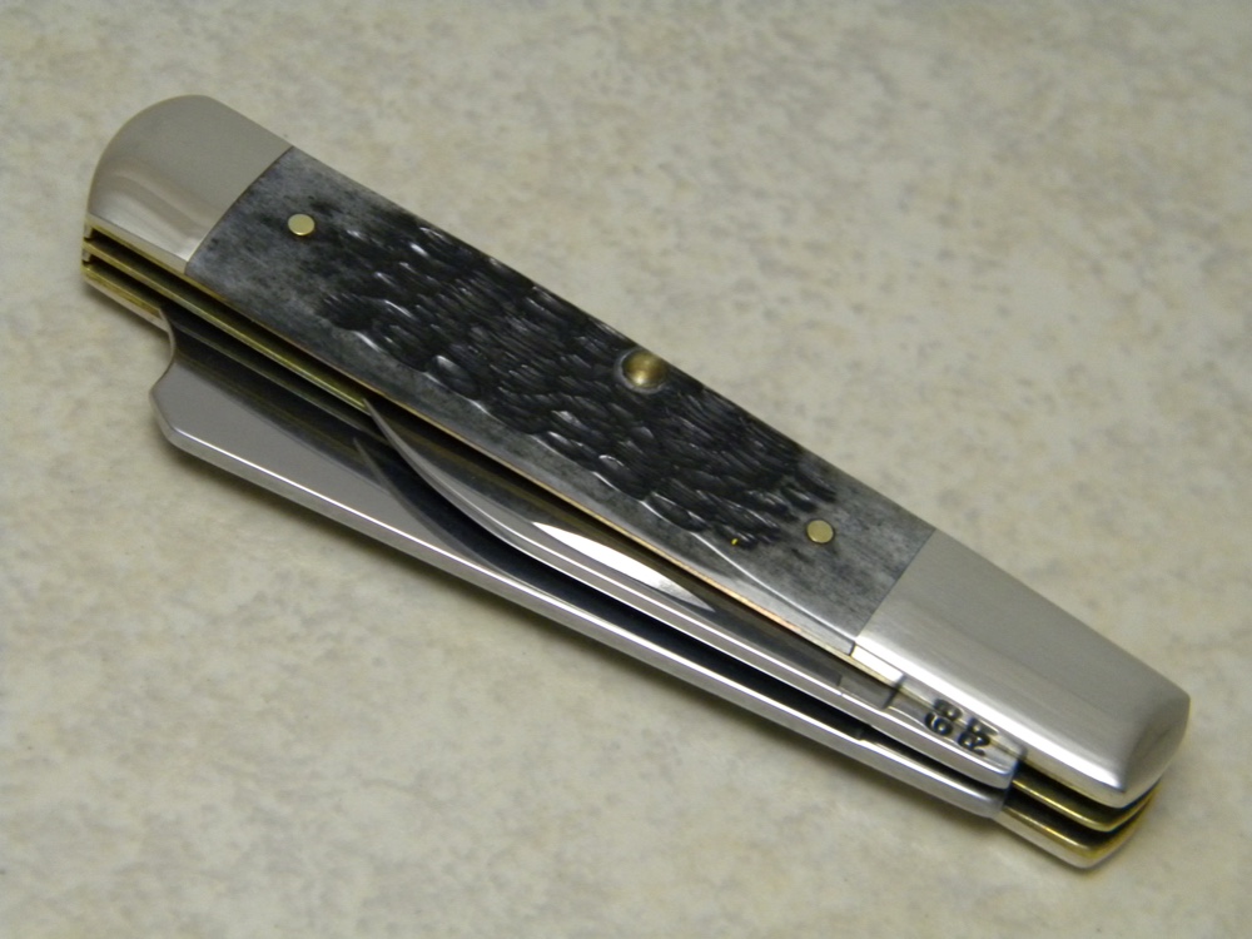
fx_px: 3798
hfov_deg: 18.7
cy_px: 470
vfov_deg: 14.1
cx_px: 626
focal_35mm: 105
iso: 400
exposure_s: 1/21.8
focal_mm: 19
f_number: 4.7
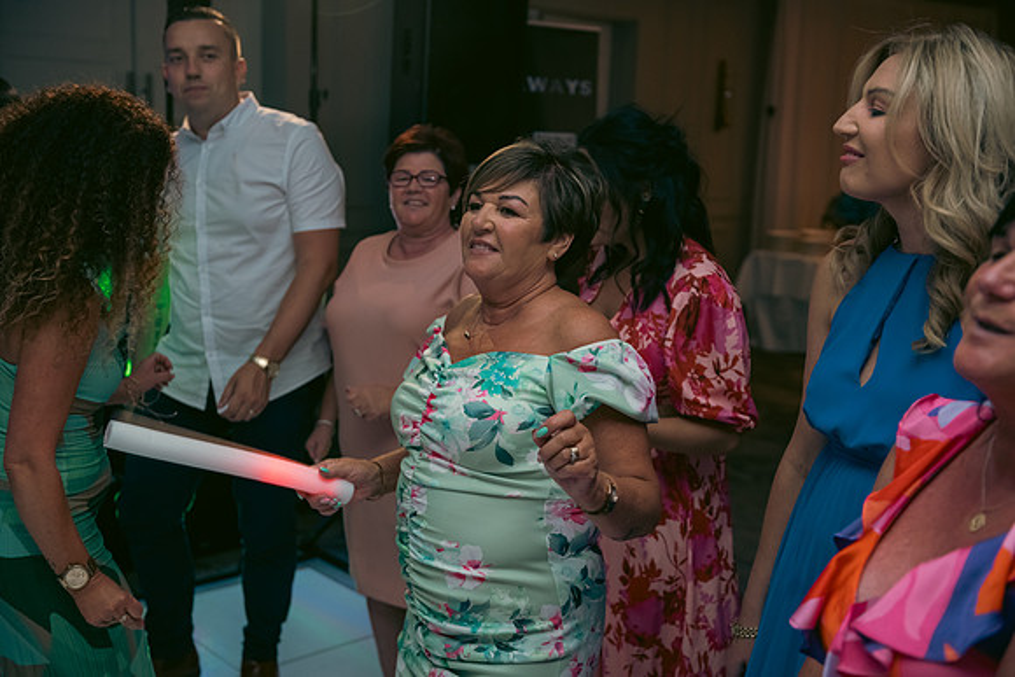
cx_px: 508
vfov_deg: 30.5
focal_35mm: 44
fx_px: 1241
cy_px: 338
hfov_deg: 44.5
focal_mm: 44
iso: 800
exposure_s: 1/160
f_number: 3.5
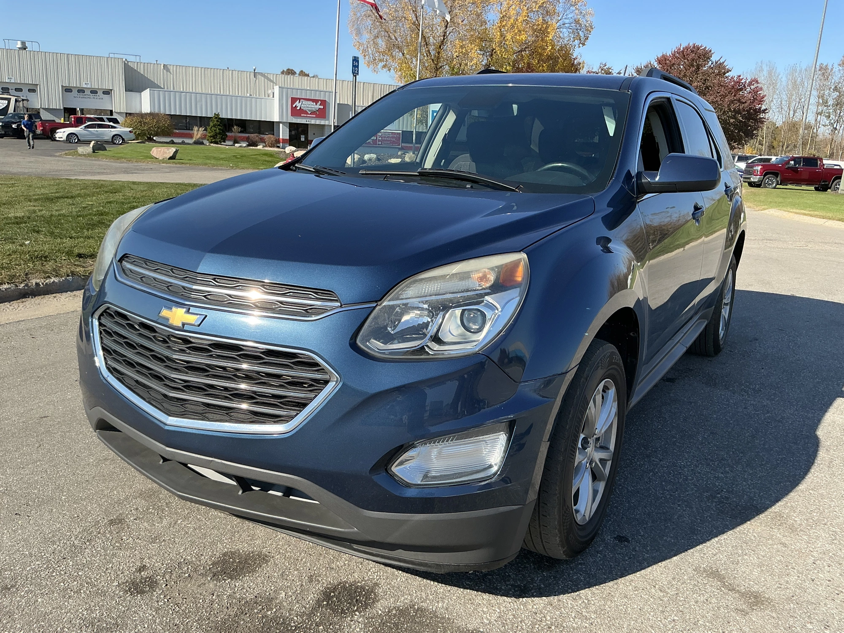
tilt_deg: -13.2
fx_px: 683
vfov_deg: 49.7
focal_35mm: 28
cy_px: 316
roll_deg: -2.7
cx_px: 422
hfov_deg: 63.4
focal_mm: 3
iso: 25
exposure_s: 1/962
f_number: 1.8
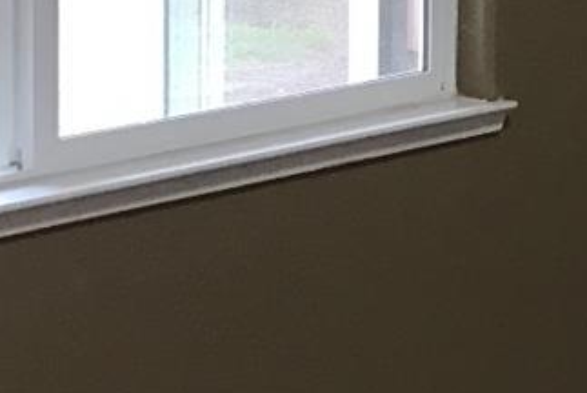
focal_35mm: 135
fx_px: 2203
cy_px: -237
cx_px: 1058
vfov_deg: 9.8
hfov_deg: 13.6
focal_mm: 3.99
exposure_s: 1/20
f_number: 1.8
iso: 40
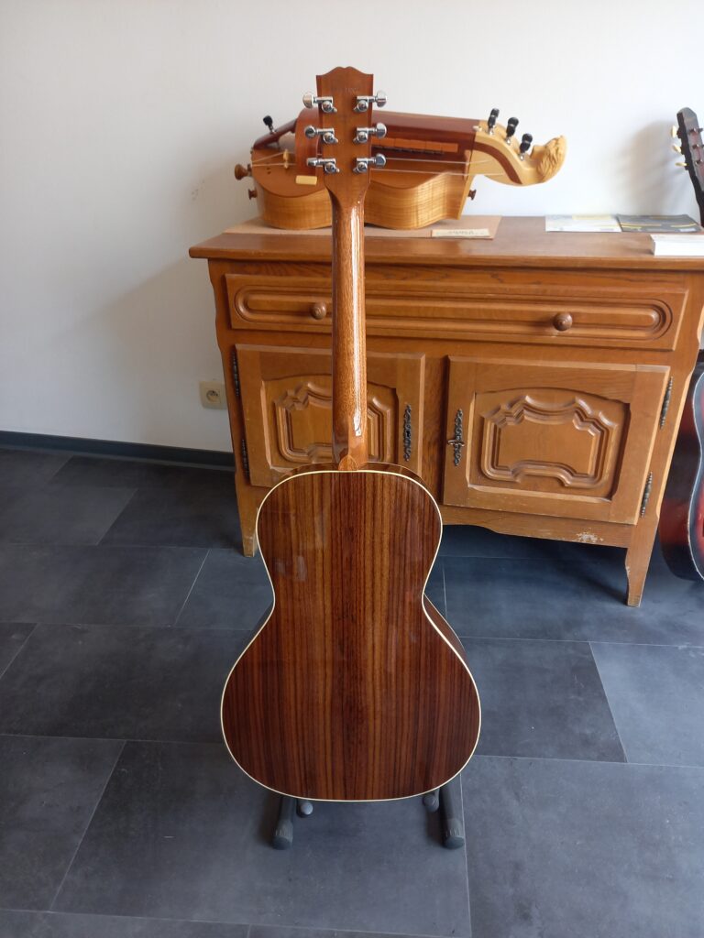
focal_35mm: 25
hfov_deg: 54.9
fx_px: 678
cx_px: 352
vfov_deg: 69.4
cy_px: 469
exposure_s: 1/50
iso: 160
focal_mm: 4.65
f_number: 1.8
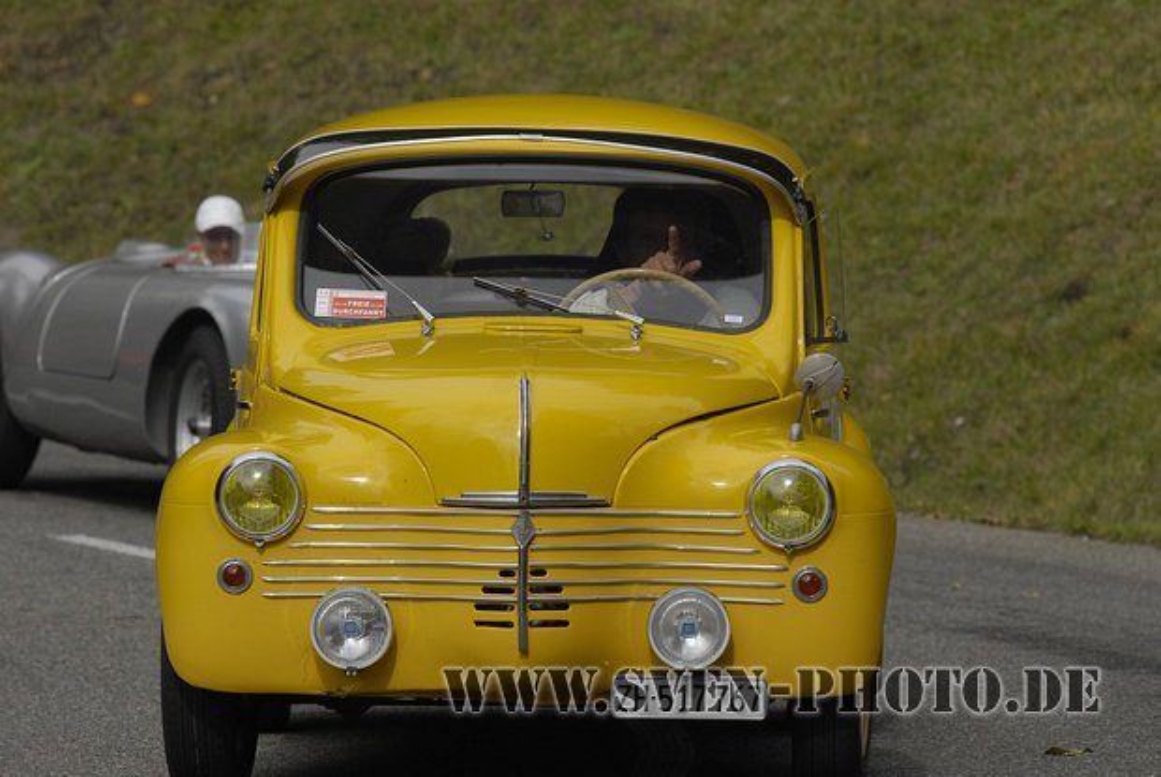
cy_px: 388
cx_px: 580
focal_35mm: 300
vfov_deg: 4.6
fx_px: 9686
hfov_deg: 6.9
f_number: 7.1
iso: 250
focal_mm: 200
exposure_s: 1/1000
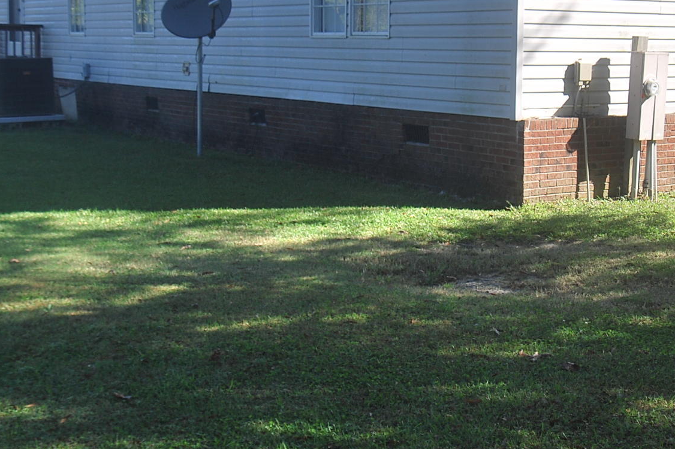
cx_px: 366
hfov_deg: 32.4
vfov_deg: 21.8
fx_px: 1162
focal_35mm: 62
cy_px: 139
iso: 100
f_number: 6.3
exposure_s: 1/160
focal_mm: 24
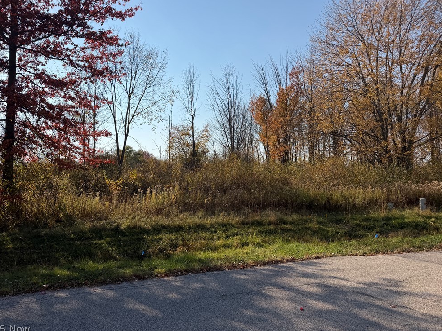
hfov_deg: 69.4
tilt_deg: +3.2
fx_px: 319
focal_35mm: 25
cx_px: 214
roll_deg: +0.9
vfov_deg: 54.9
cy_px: 164
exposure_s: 1/6711
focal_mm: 6.76
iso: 80
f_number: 1.78
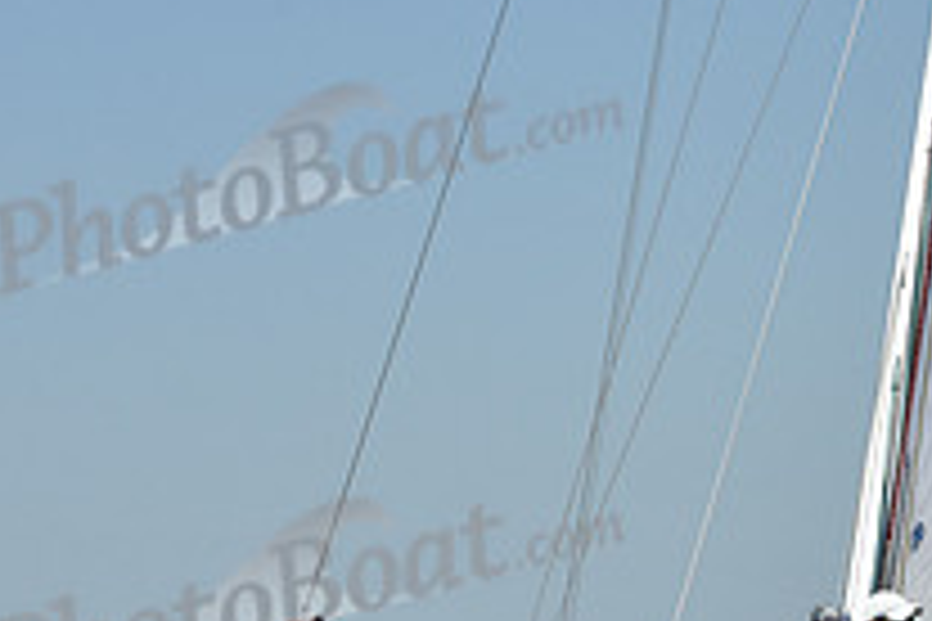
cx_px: 860
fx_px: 9060
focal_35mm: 350
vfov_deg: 3.9
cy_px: 763
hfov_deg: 5.9
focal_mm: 125
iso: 250
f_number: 9
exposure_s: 1/1250
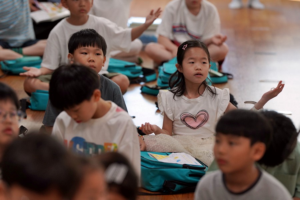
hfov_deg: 10.3
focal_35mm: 200
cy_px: 100
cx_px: 150
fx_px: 1667
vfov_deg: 6.9
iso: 1250
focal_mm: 200
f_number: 4
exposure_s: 1/250
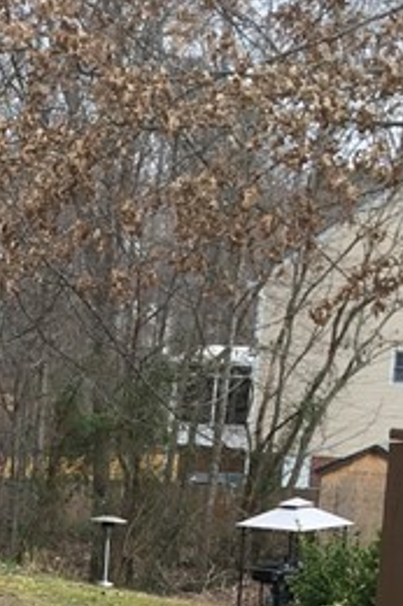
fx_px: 2001
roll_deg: -2.0
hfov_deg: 10.4
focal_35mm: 119
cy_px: 622
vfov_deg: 16.8
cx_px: -457
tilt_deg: -7.0
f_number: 2.2
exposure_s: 1/177
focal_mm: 4.15
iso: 25
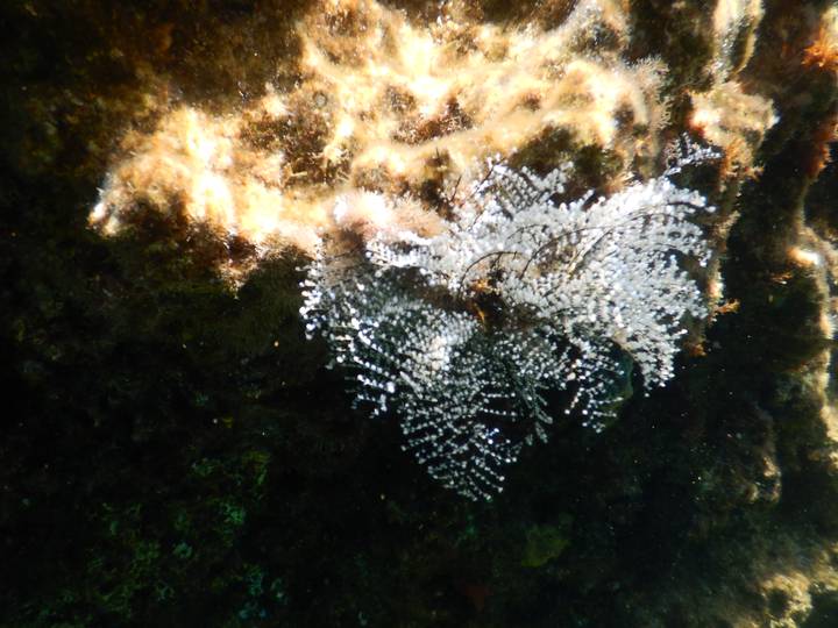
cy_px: 314
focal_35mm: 24
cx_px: 419
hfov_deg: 71.6
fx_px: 581
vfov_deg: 56.8
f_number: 2.8
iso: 125
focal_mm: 4.3
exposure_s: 1/250
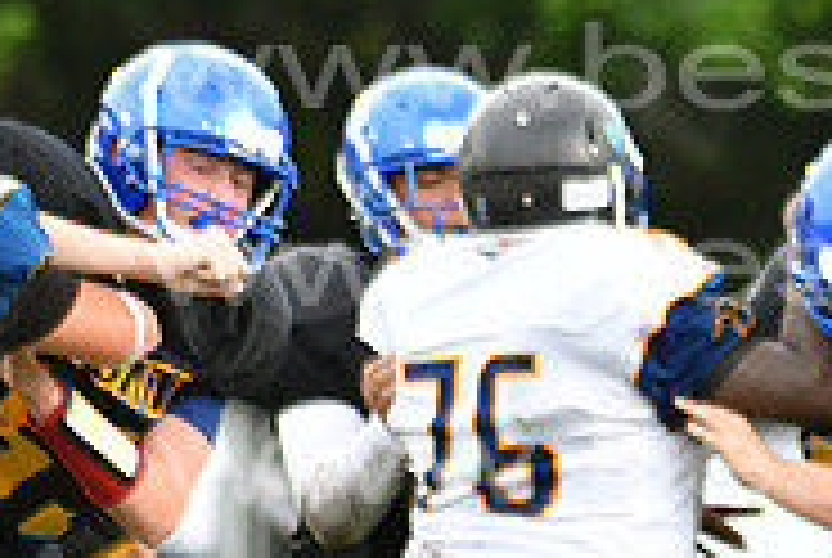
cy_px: 569
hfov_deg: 3.1
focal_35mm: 657
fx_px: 15208
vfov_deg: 2.1
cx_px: 1183
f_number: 3.5
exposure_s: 1/1250
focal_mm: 140
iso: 800
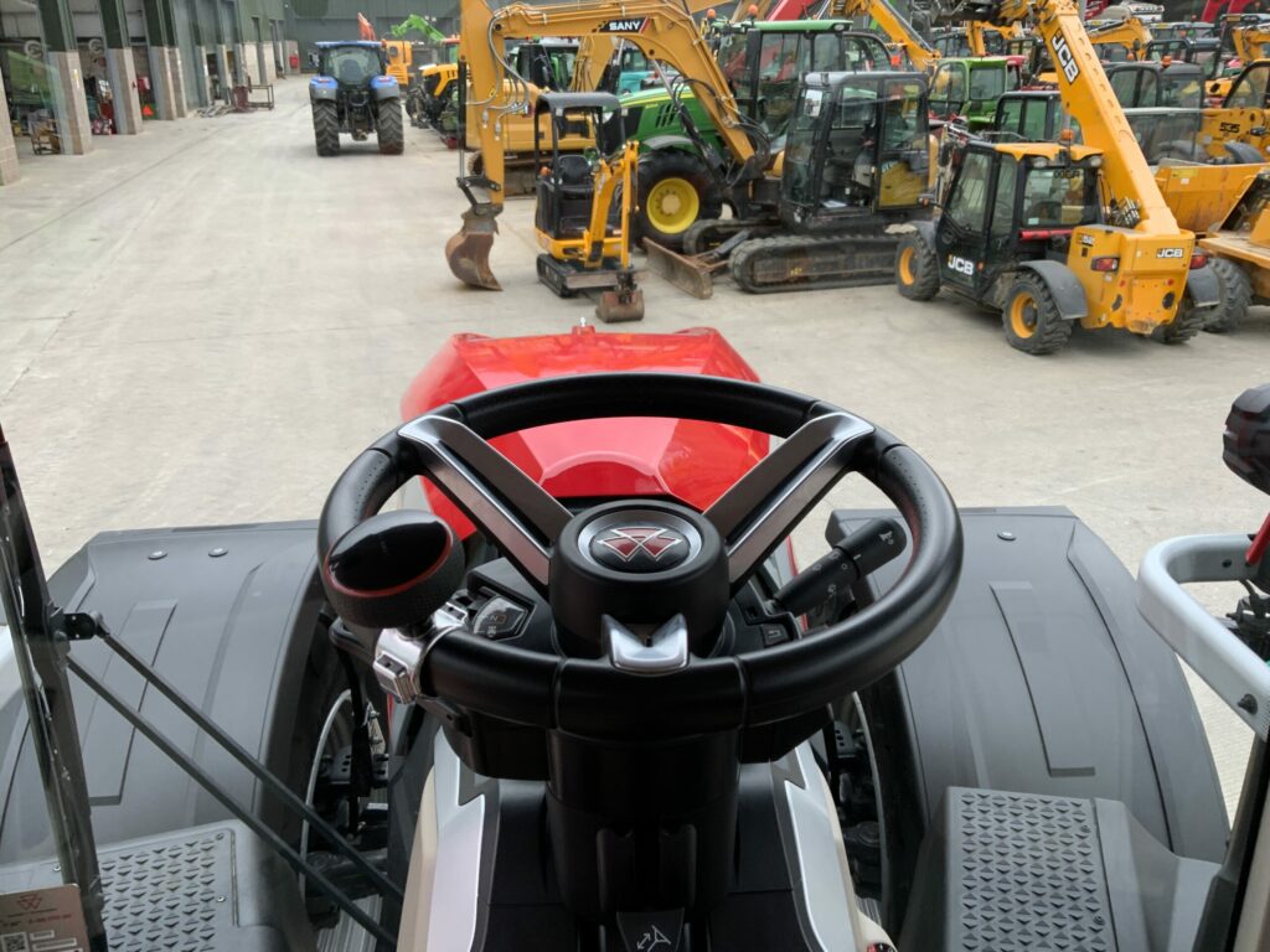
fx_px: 1064
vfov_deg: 48.2
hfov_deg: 61.7
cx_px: 635
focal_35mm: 29
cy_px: 476
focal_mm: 3
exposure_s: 1/199
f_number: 1.8
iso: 16
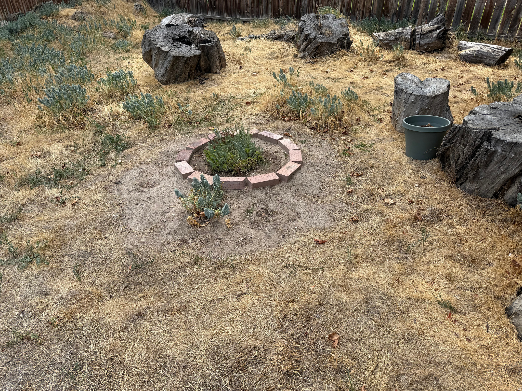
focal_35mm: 24
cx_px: 261
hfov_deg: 71.6
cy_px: 196
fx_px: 362
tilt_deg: -30.5
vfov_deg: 56.8
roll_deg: +1.7
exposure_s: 1/1230
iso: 80
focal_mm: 6.76
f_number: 1.78
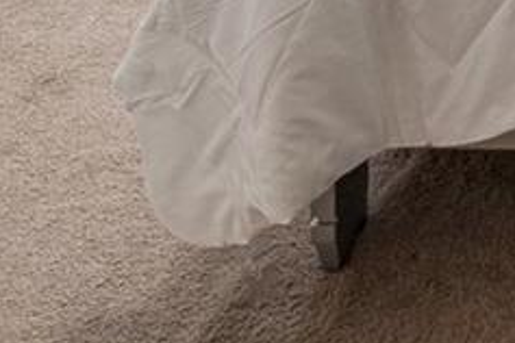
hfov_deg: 16.2
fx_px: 1545
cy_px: -706
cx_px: 902
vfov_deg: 9.6
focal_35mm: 108
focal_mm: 16
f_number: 13
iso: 250
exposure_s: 1/10
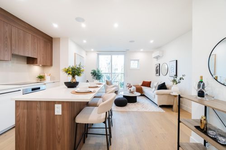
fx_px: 94
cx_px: 113
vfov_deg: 77.3
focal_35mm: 15
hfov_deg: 100.4
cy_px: 75
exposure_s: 1/5
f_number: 8
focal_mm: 10
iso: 200
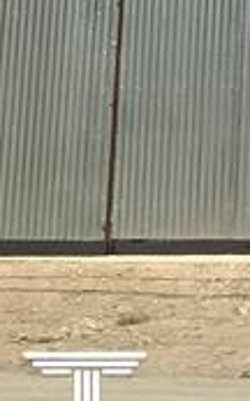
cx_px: 579
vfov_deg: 14.5
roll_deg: +0.5
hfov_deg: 9.3
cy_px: -301
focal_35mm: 128
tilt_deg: +11.6
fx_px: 1397
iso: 20
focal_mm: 3
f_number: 1.8
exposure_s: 1/2538
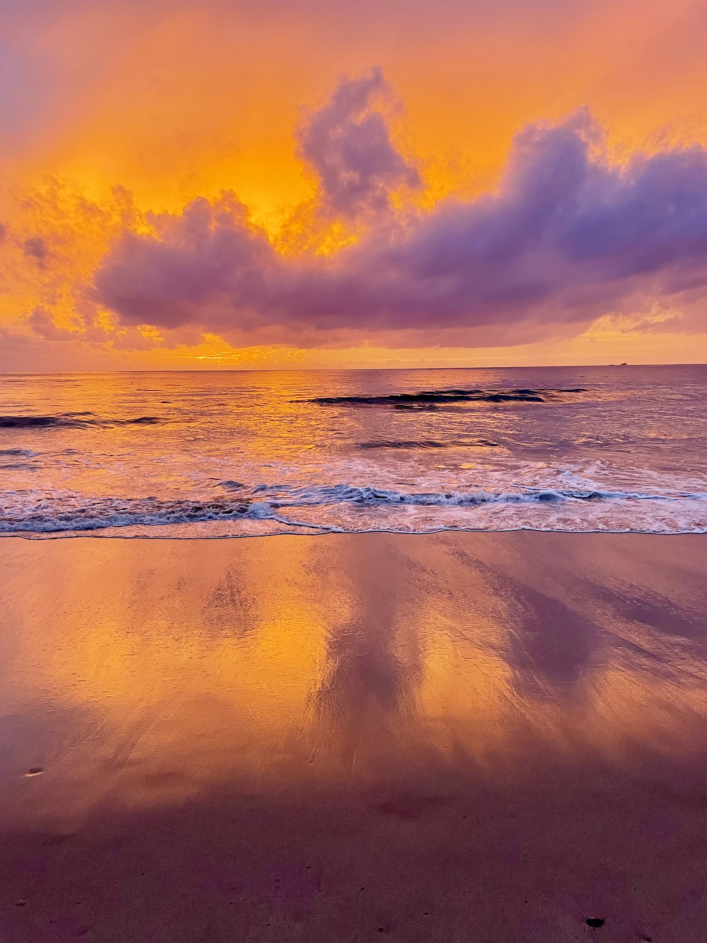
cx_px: 354
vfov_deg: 67.3
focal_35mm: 26
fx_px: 708
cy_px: 472
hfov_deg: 53.1
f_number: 1.6
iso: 125
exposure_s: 1/88
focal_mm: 4.2
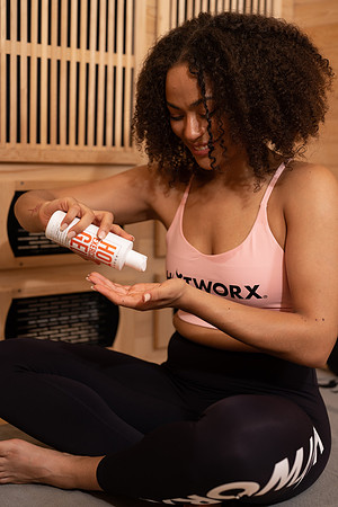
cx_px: 169
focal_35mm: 50
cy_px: 254
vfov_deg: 39.6
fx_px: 704
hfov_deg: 27.0
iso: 320
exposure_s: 1/100
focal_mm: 50
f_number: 2.8
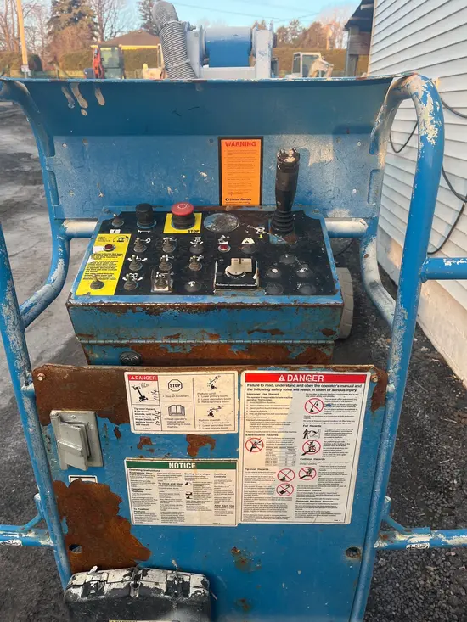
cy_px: 311
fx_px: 468
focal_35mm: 26
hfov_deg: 53.1
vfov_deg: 67.3
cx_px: 234
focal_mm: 5.1
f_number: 1.6
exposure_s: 1/122
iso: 40
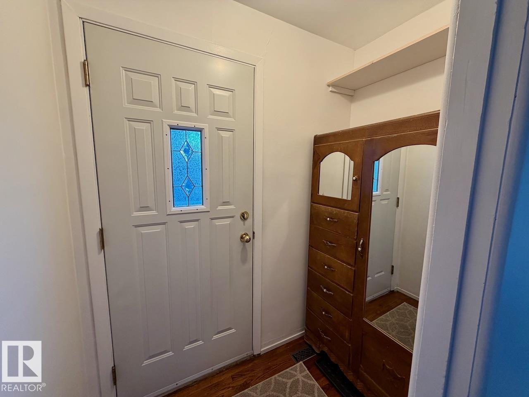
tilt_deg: -6.8
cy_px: 198
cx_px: 264
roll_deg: +0.0
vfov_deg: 85.7
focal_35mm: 14
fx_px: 214
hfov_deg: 102.1
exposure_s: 1/120
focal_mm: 2.22
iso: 250
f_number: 2.2
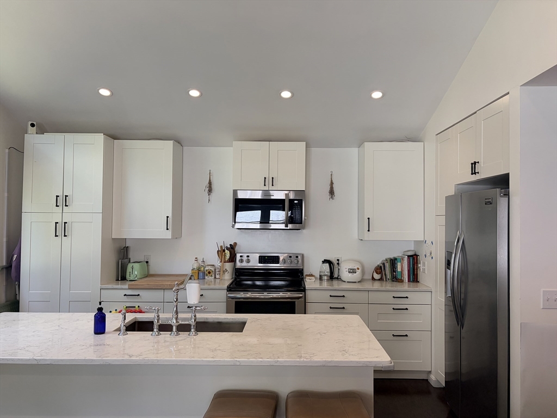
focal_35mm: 26
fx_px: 418
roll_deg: -0.1
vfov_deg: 53.1
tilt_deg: +1.4
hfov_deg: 67.3
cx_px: 278
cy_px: 209
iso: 125
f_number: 1.6
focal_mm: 5.96
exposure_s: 1/185
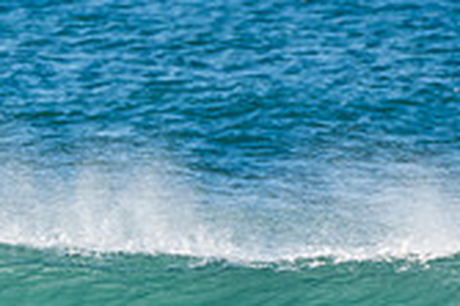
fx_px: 27241
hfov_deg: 1.0
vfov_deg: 0.6
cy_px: 408
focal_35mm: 2134
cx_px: -198
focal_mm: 500
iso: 64
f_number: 8
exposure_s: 1/320
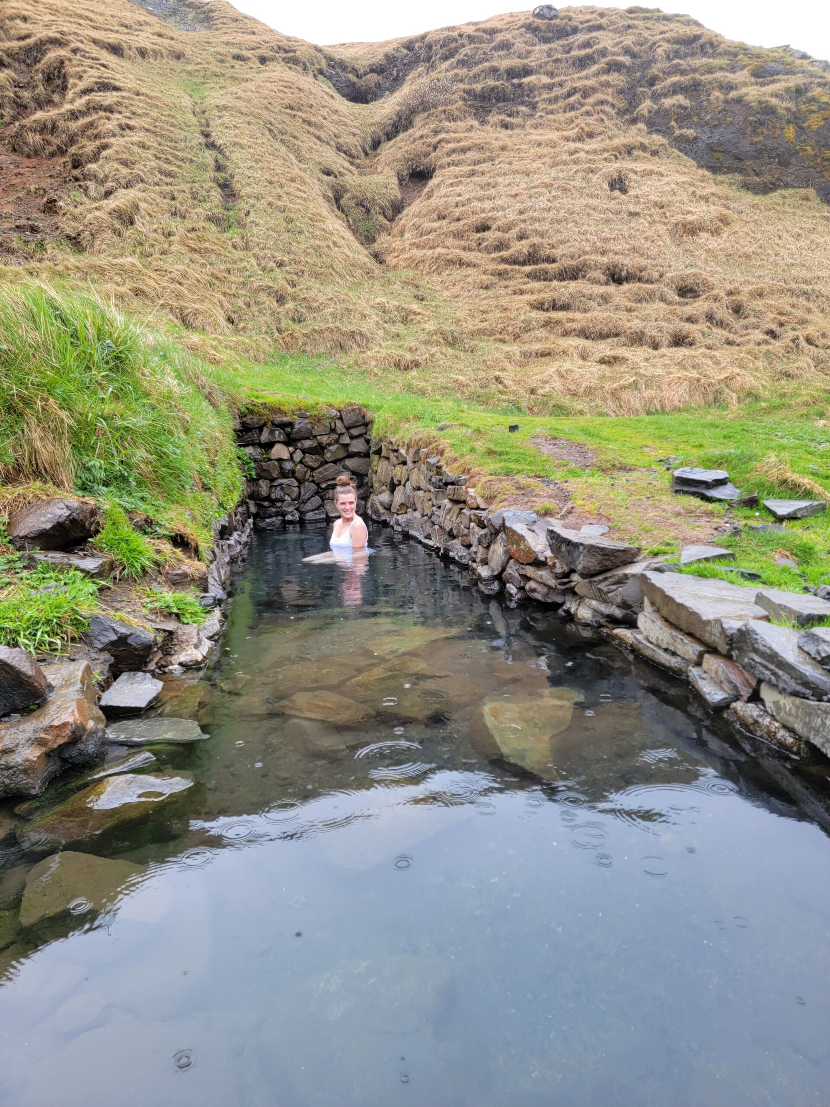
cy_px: 554
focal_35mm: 24
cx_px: 415
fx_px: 767
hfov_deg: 56.8
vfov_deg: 71.6
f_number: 1.8
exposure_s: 1/119
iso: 20
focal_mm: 6.7
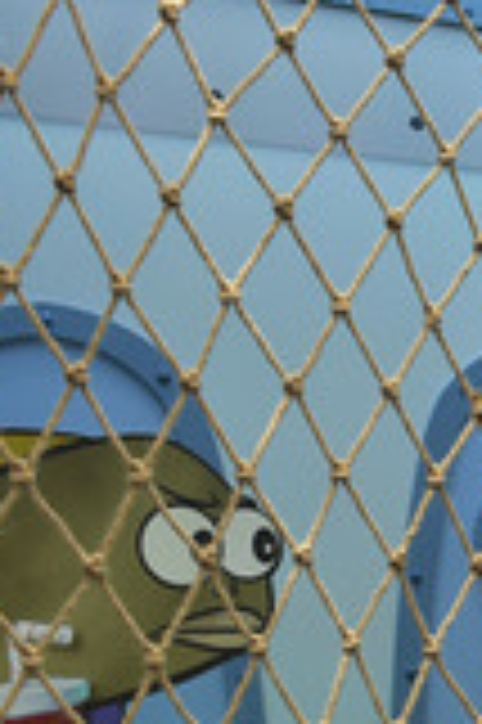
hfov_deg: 15.7
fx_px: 1348
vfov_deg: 28.8
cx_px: 982
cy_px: 661
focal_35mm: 67
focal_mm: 24
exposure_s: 1/250
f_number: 7.1
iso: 320
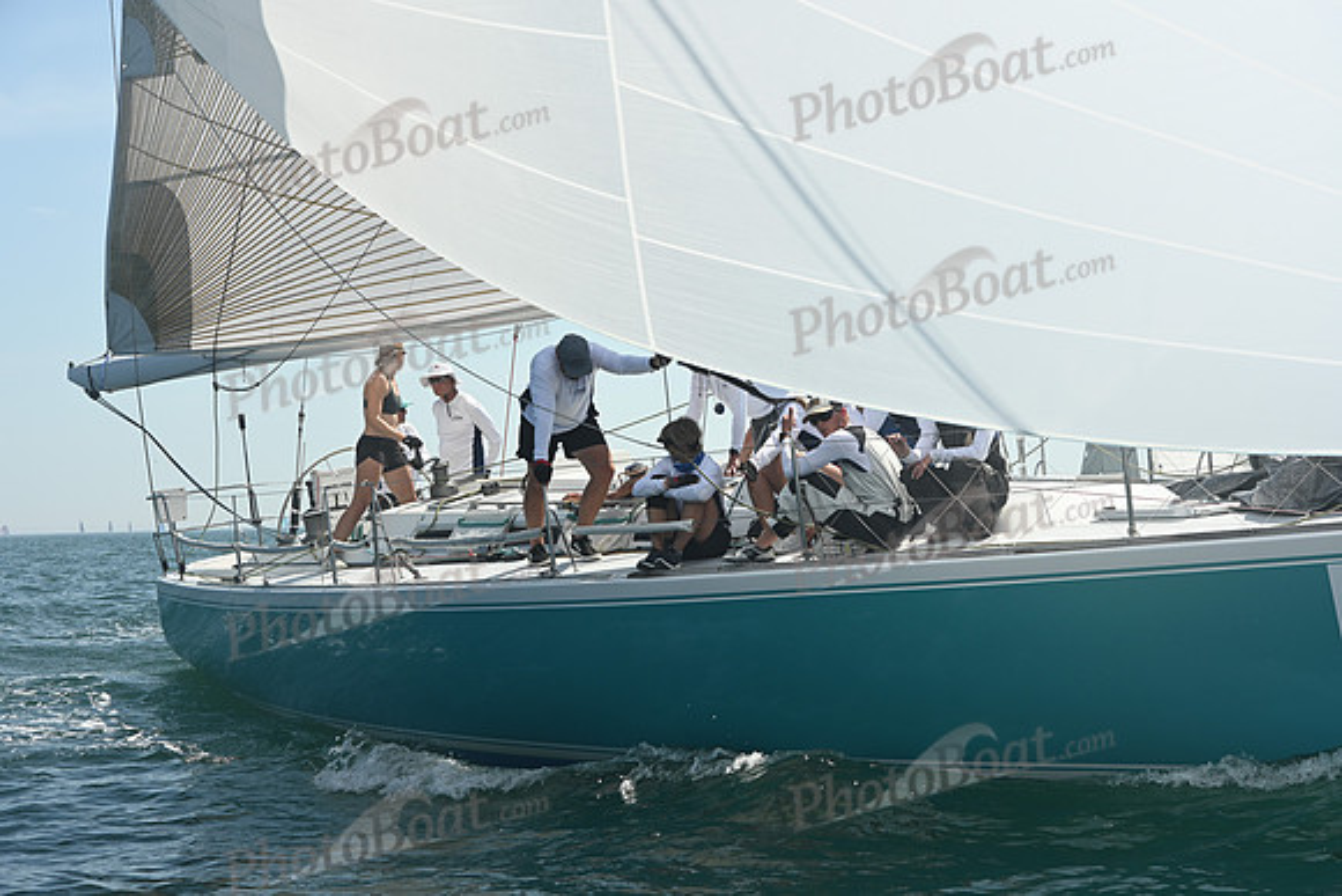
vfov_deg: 19.5
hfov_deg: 28.8
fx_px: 2610
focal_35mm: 70
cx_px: 671
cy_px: 448
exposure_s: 1/1000
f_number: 7.1
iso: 320
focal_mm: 70
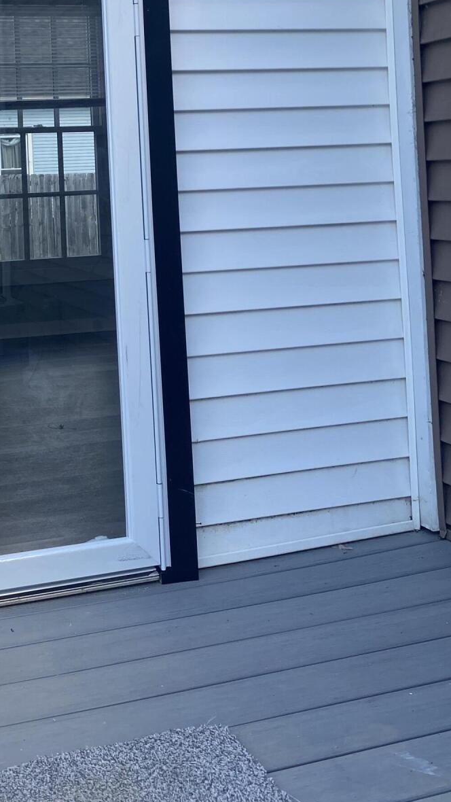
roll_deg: +3.6
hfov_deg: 24.4
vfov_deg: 40.8
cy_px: 141
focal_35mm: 48
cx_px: 62
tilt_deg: +1.6
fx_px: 1020
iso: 32
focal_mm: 4.25
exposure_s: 1/733
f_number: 1.8
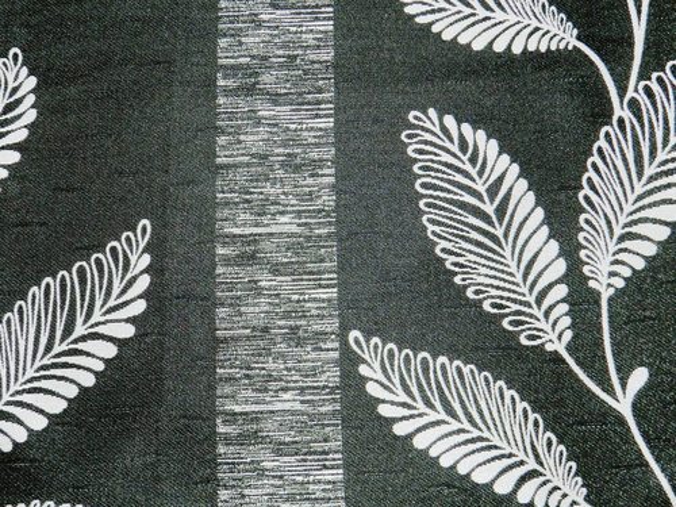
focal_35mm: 53
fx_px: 1035
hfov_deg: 36.2
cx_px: 338
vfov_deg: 27.5
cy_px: 254
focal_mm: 9.4
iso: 200
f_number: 4.4
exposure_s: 1/30
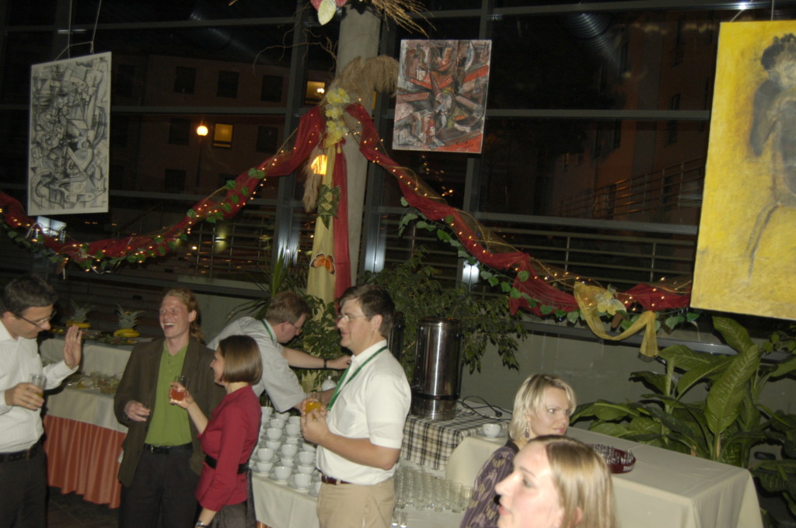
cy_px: 264
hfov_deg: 57.3
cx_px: 398
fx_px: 729
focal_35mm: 33
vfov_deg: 39.9
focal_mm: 22
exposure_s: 1/60
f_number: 3.8
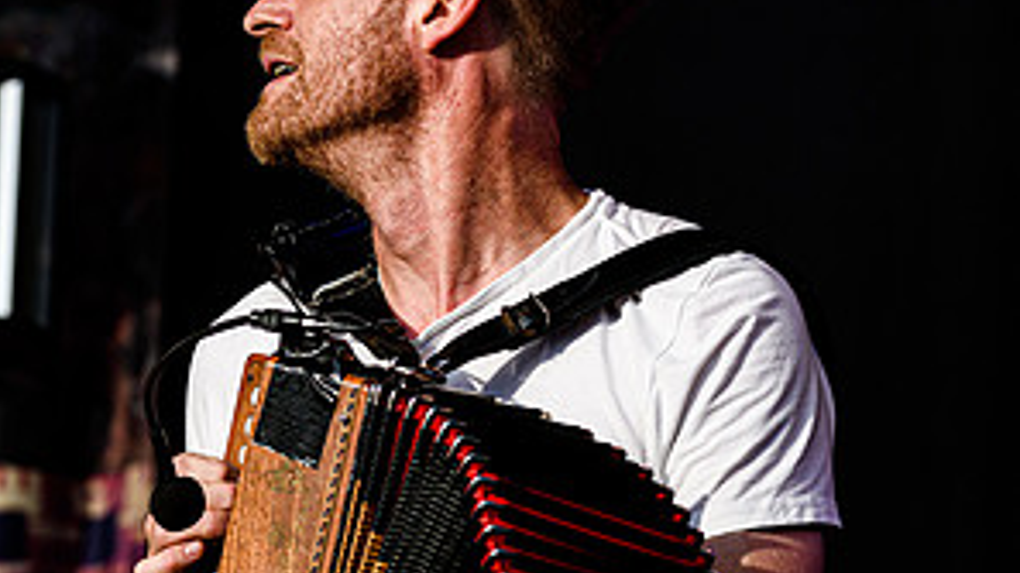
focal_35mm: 262
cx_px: 583
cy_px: 556
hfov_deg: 8.2
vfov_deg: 4.6
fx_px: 7085
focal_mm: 95
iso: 400
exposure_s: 1/3200
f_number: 4
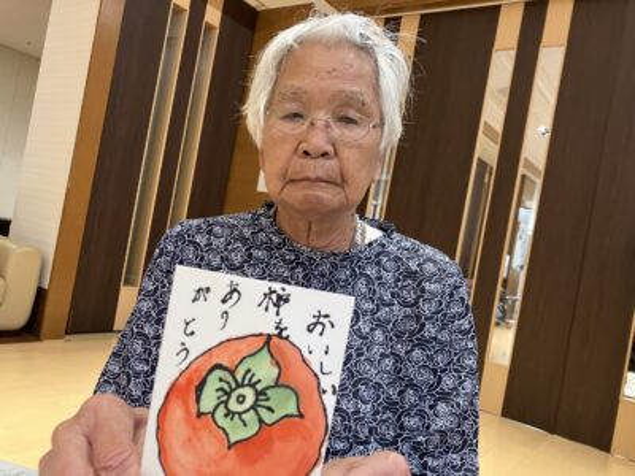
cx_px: 318
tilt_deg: +1.3
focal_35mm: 28
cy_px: 238
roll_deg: -10.6
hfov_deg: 63.4
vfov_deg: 49.7
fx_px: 514
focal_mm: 3.99
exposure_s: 1/40
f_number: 1.8
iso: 250
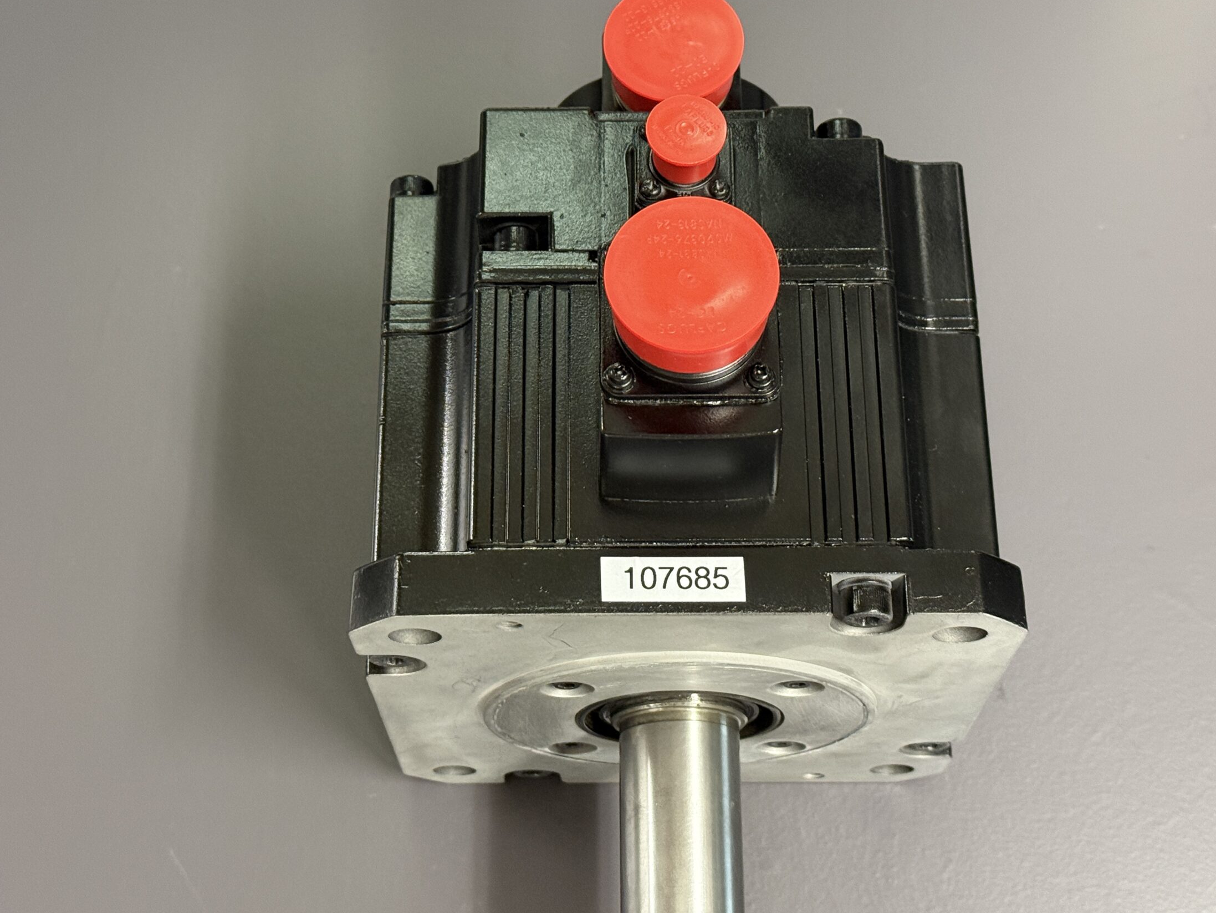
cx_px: 581
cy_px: 419
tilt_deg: -65.9
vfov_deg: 26.1
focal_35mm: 56
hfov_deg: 34.3
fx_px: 1967
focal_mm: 6.76
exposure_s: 1/33
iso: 400
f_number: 1.78
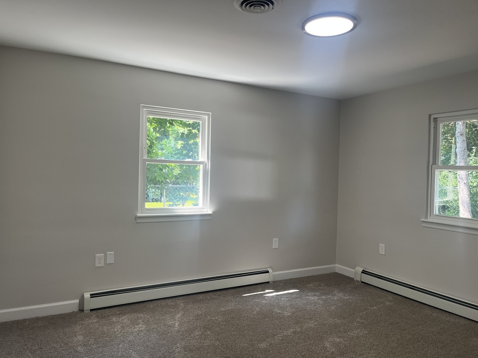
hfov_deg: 67.3
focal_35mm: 26
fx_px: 359
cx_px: 239
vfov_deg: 53.1
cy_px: 179
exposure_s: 1/120
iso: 100
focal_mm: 5.1
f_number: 1.6
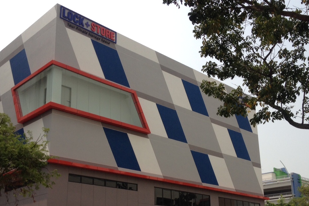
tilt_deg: +13.1
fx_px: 429
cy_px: 146
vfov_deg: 26.7
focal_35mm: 50
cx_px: 144
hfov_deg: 39.6
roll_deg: +0.1
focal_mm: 4.28
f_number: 2.4
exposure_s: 1/2208
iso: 50
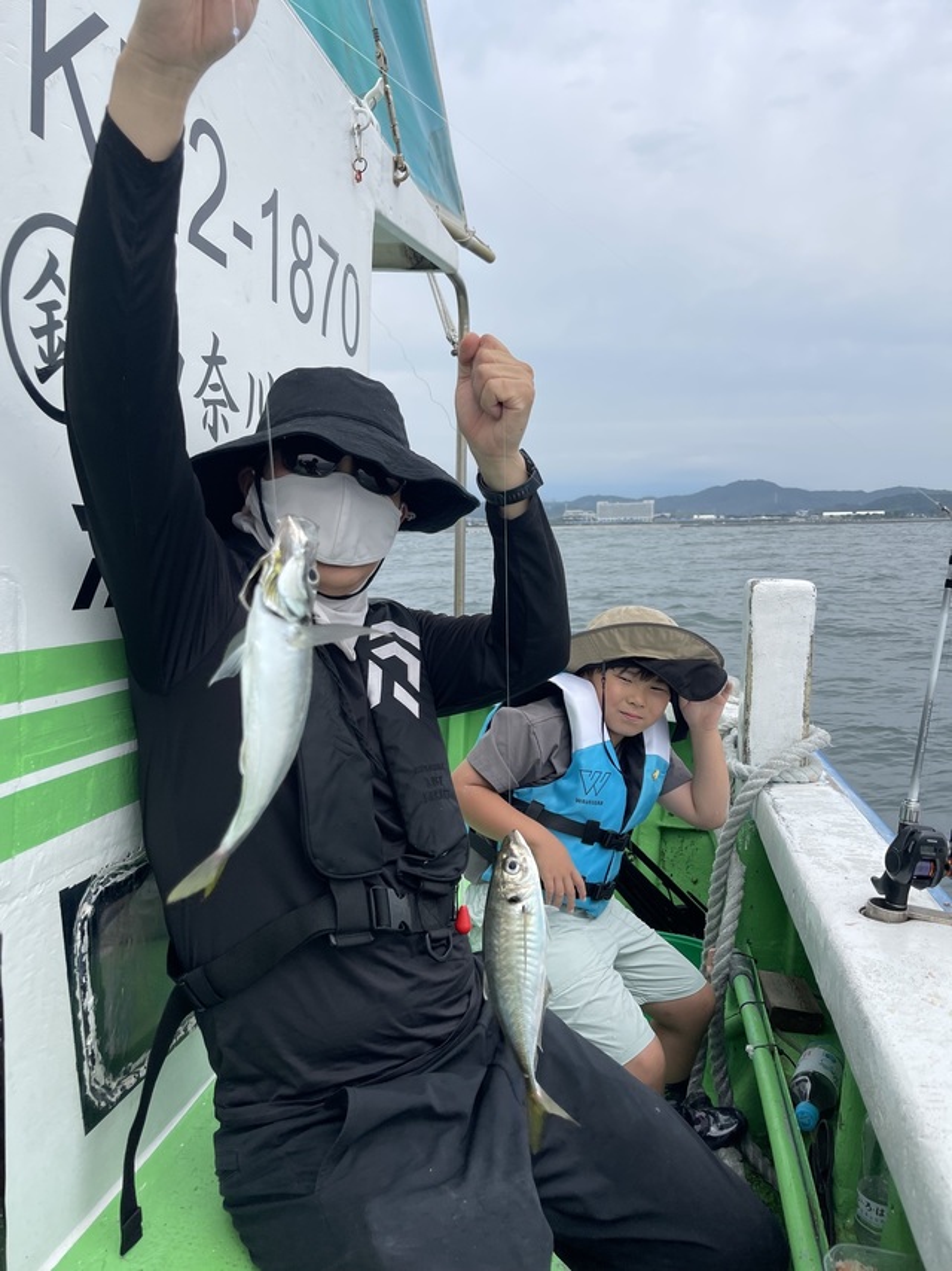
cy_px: 636
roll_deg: -0.1
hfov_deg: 54.9
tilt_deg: -4.2
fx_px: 917
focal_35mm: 25
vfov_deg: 69.4
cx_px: 476
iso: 32
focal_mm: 5.1
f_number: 1.6
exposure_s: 1/2857
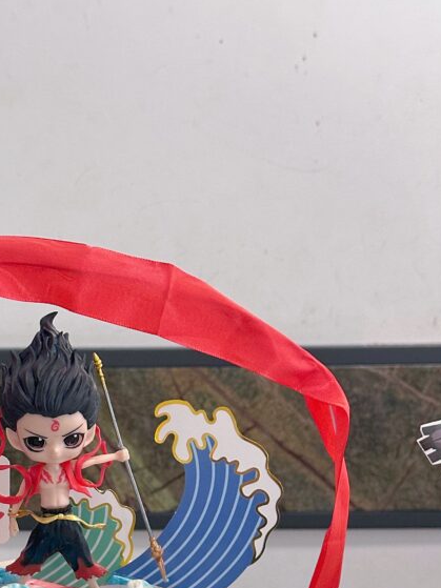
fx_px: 1495
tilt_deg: -16.5
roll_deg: +0.0
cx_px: 51
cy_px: 520
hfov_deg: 16.6
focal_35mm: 88
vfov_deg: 21.8
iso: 250
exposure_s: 1/50
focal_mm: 6.86
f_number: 1.78
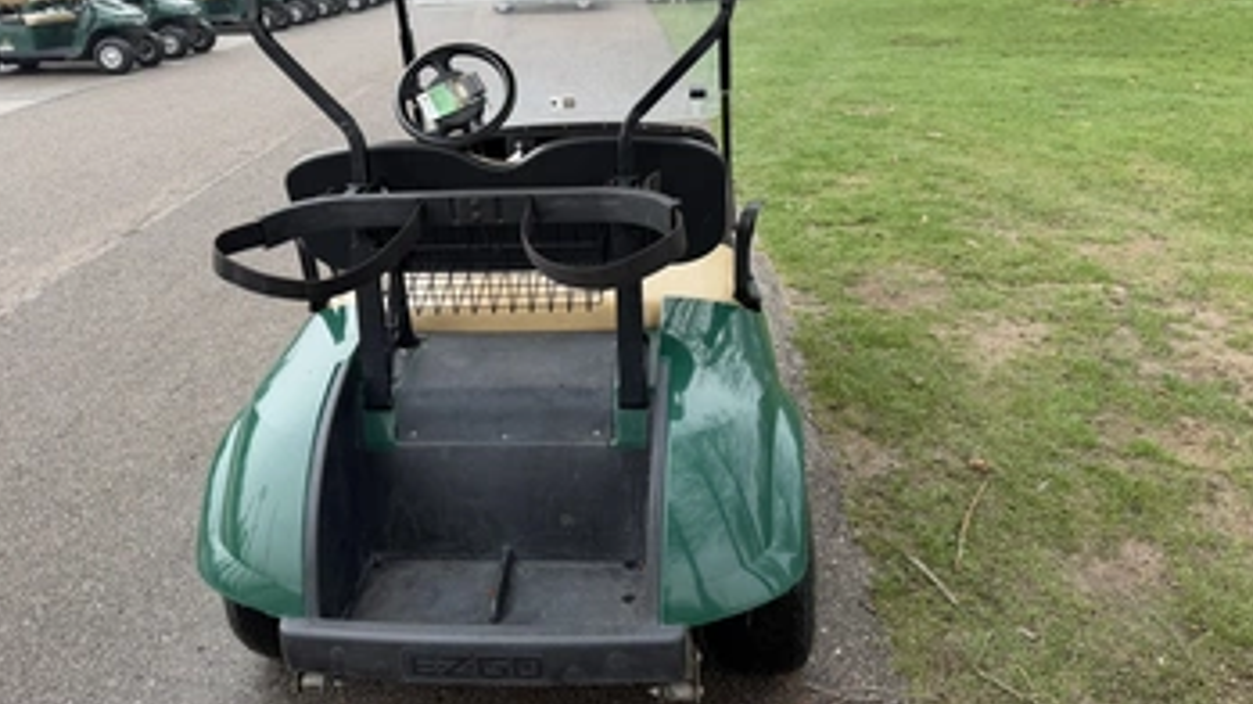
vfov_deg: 38.6
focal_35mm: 30
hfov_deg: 64.2
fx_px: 996
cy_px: 259
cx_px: 574
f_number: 1.78
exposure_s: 1/1005
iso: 100
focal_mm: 6.76
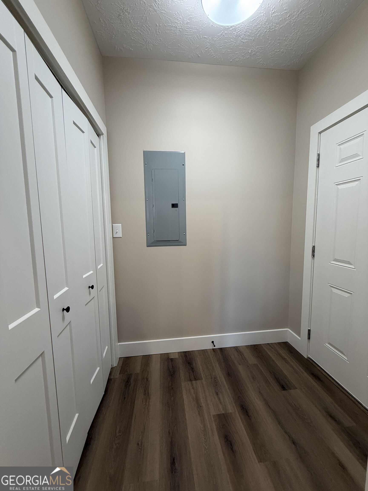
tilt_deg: -7.2
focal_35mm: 14
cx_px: 184
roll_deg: +0.8
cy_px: 246
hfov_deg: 85.7
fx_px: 198
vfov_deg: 102.1
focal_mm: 2.22
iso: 250
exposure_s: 1/120
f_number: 2.2
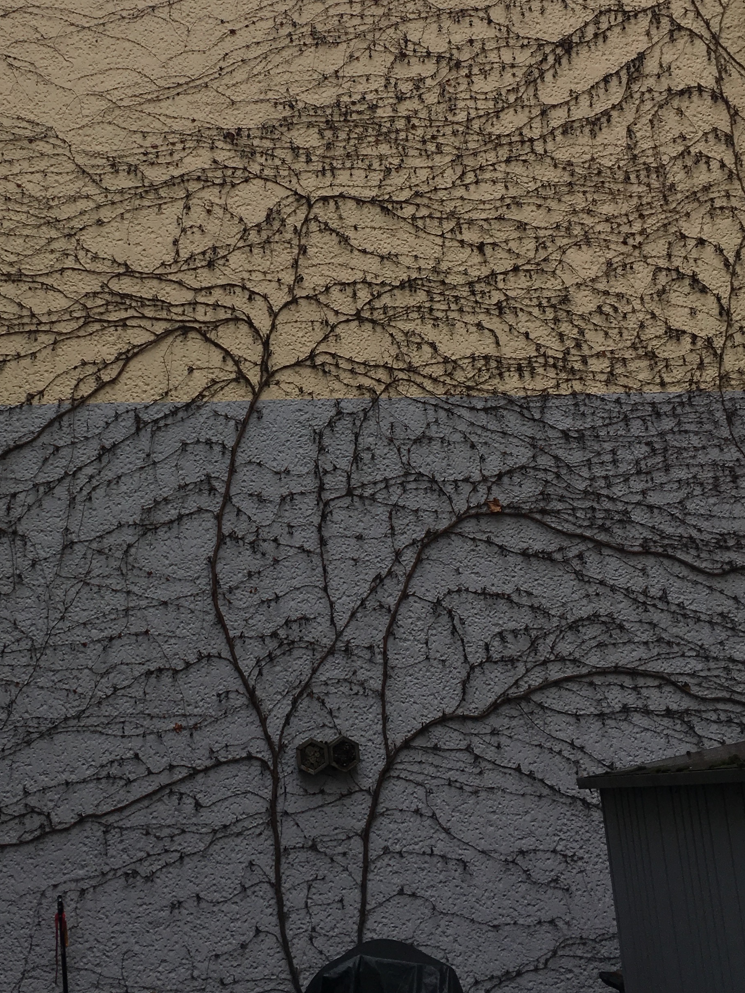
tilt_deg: +18.2
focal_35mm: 48
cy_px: 325
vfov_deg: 39.2
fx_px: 1377
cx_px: 221
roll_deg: +2.6
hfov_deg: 29.9
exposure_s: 1/386
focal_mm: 4.15
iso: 25
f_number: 2.2
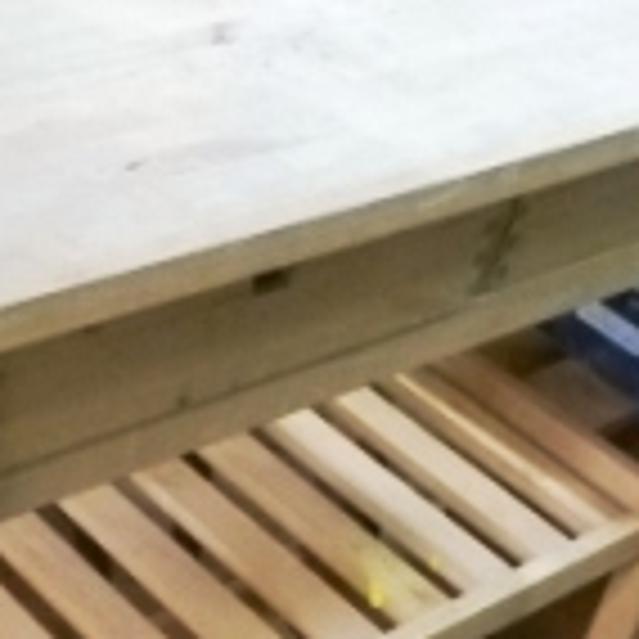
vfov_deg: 21.8
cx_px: 130
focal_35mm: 78
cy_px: 544
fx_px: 1629
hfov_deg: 21.9
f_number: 2.8
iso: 800
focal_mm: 5
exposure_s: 1/40
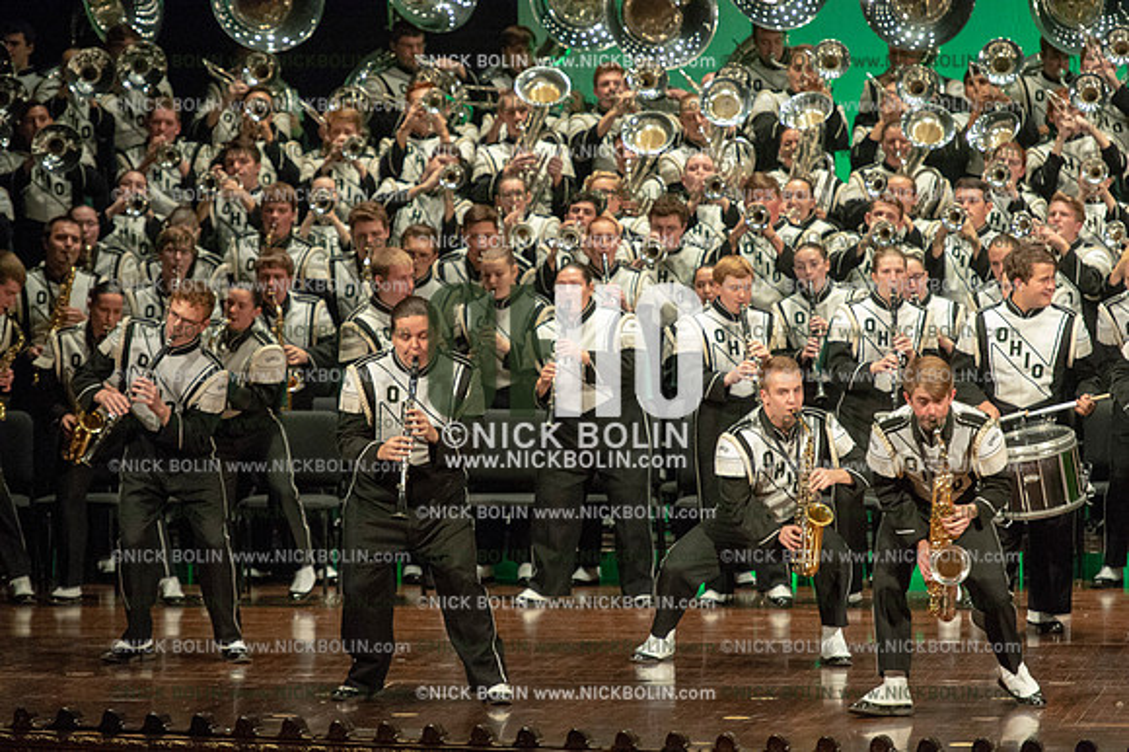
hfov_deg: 9.0
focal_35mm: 230
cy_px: 376
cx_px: 564
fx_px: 7209
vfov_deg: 6.0
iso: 8000
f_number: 5.6
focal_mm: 230
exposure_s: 1/320
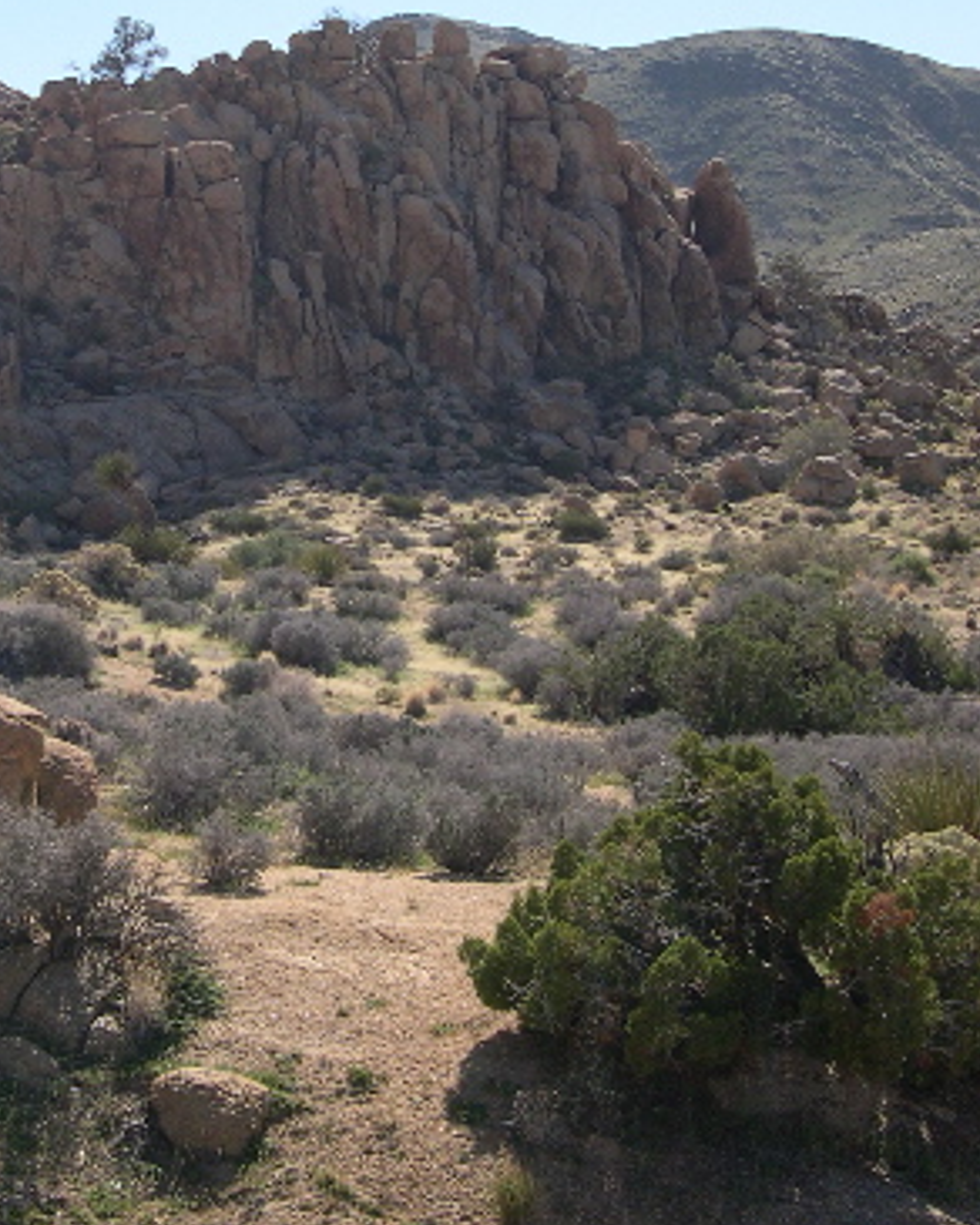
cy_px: 329
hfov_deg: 23.4
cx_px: 319
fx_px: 2357
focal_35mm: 65
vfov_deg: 28.8
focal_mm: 8
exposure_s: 1/211
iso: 100
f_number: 7.6
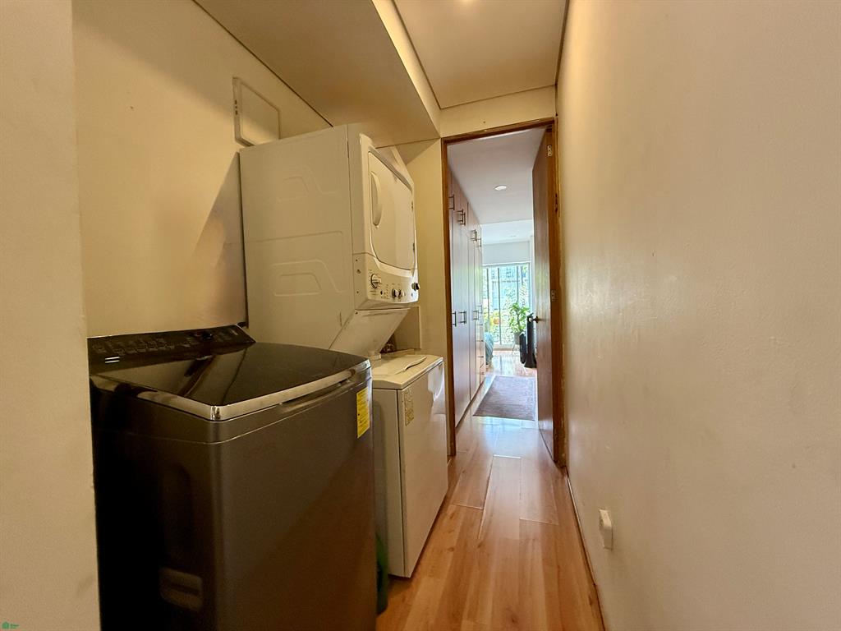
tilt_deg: -0.7
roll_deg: +1.8
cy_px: 316
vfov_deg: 85.7
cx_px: 420
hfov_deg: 102.1
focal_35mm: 14
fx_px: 340
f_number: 2.2
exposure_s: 1/86
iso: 400
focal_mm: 2.22
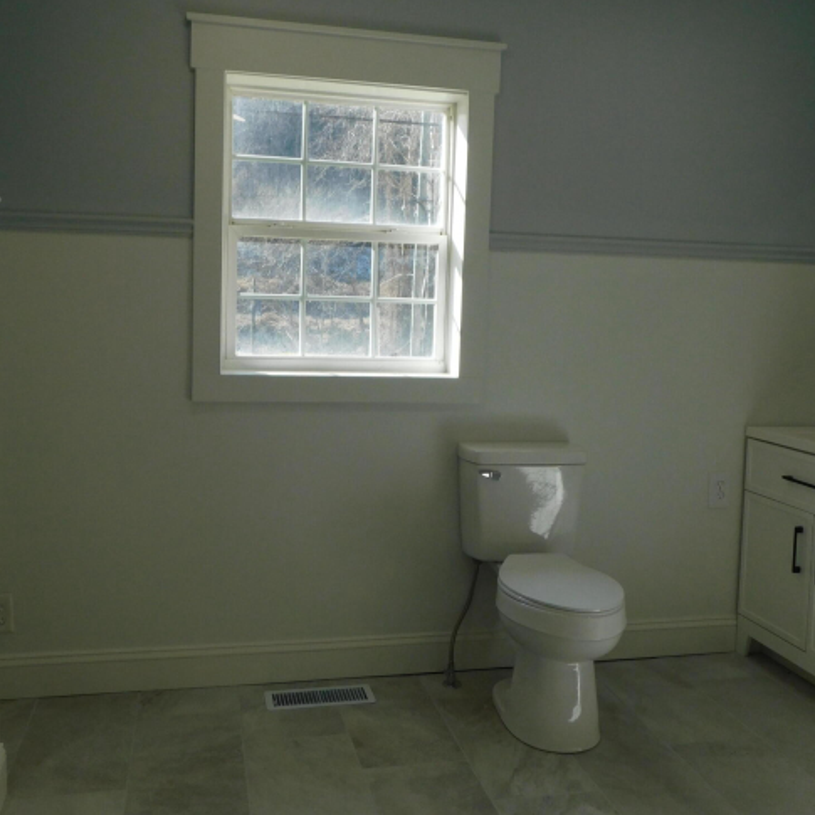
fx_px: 906
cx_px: 410
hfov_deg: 48.5
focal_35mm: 34
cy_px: 354
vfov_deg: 48.3
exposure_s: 1/320
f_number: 3.2
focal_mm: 4.9
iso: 125
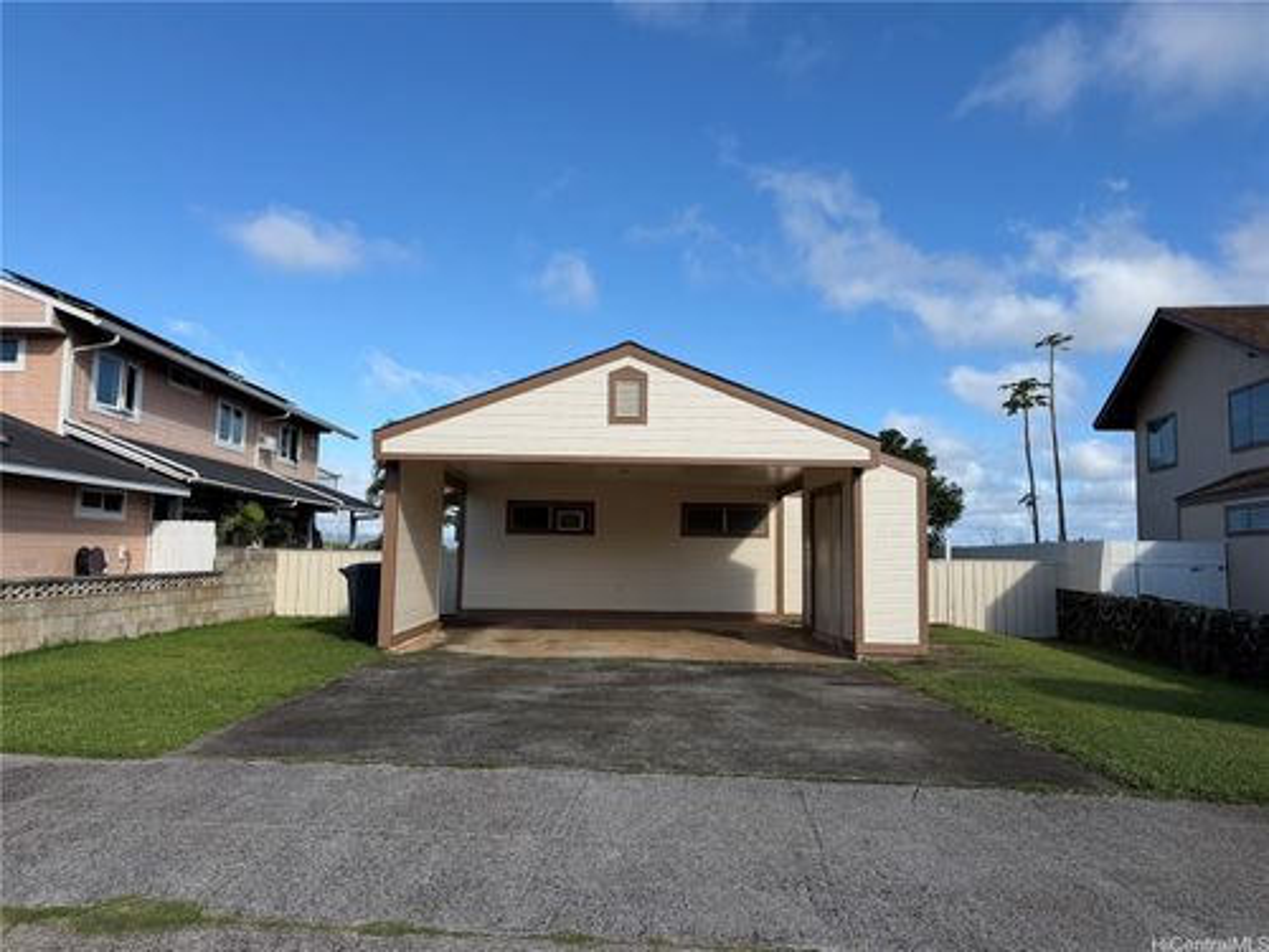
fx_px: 880
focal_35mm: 24
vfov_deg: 56.8
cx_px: 634
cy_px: 476
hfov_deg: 71.6
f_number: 1.78
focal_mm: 6.76
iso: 80
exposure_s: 1/5319
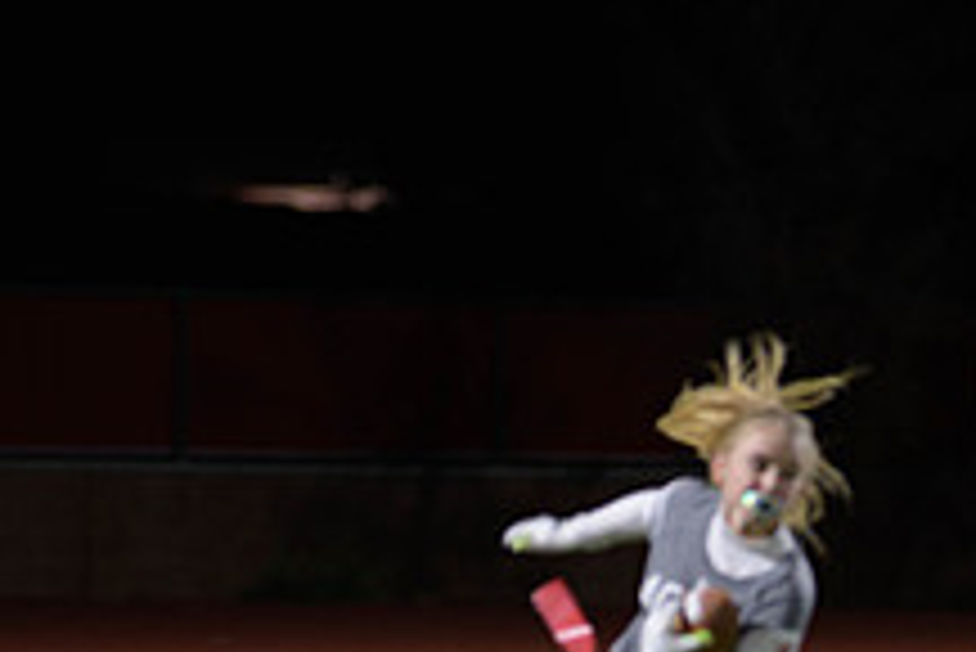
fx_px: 14486
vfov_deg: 2.6
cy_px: 830
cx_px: 684
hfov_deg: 3.9
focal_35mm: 534
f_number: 2.8
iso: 1000
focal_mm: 200
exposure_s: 1/200
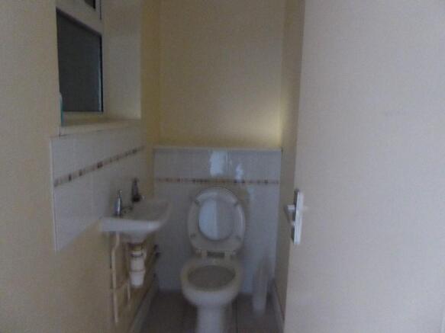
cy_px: 166
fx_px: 321
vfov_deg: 54.9
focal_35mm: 25
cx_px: 222
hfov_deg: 69.4
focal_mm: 4.3
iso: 1250
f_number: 3.3
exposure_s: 1/4
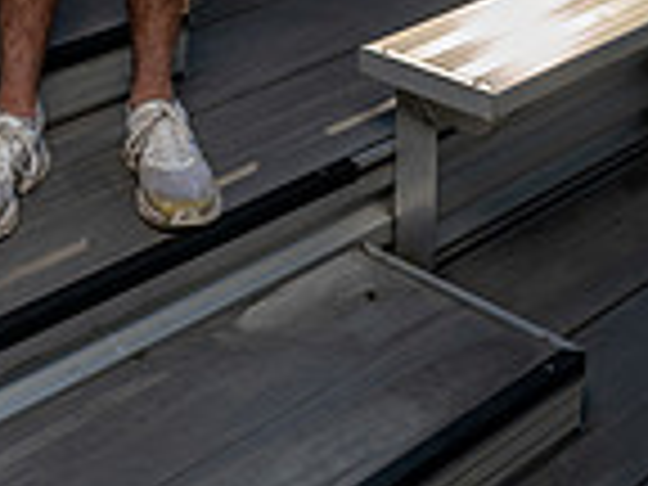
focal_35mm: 90
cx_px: 72
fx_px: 1685
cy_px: -508
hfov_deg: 21.3
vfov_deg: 13.8
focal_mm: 30
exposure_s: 1/1600
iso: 100
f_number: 4.5
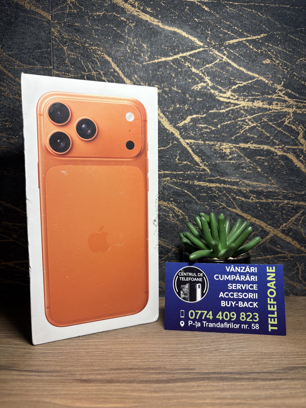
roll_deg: -0.2
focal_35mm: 26
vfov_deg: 67.3
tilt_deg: -4.6
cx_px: 153
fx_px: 306
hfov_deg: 53.1
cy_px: 204
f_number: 1.6
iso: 40
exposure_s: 1/121
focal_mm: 5.96
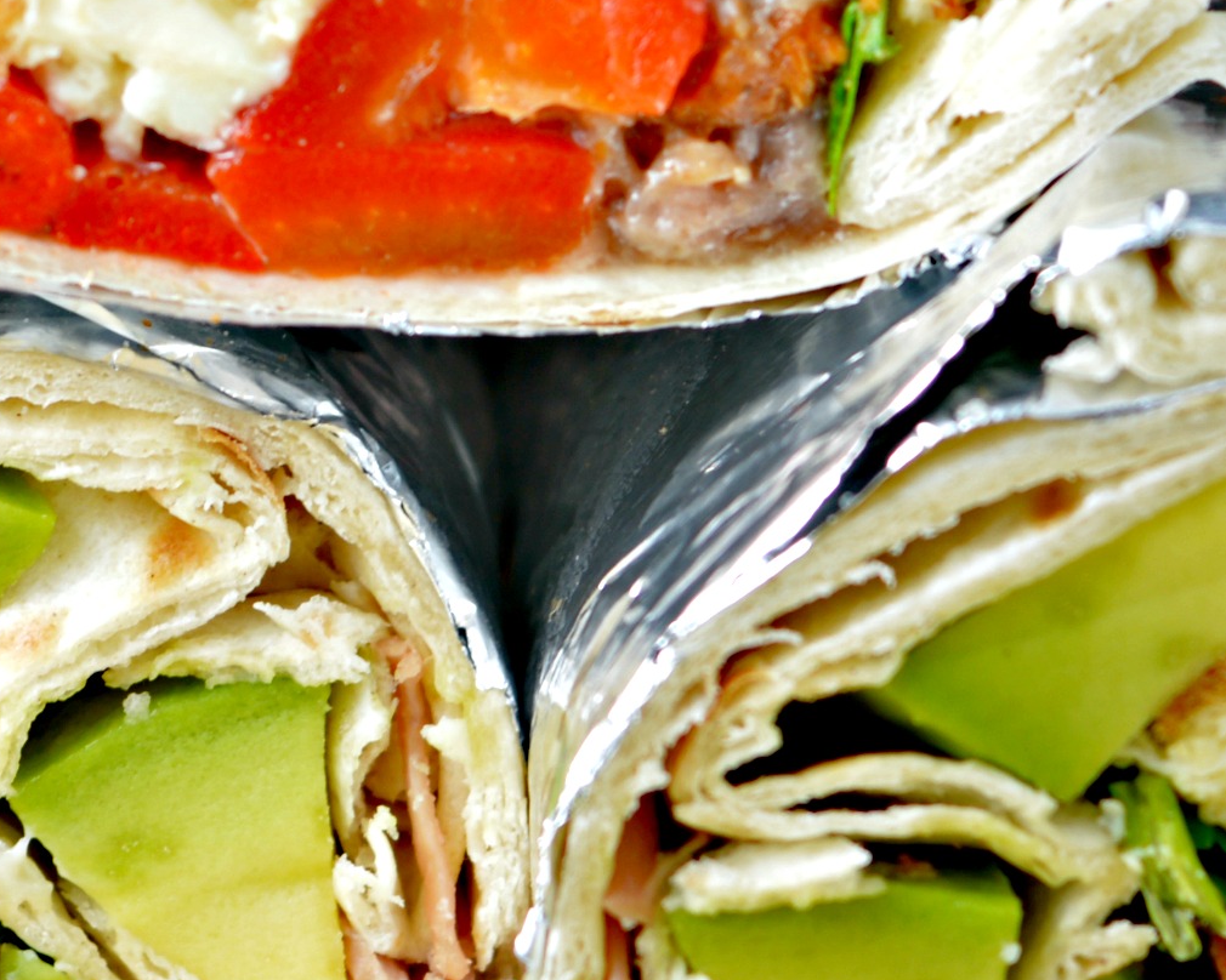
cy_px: 352
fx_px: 9236
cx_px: 445
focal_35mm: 255
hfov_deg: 7.6
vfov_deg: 6.1
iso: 100
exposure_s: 1/30
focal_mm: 55
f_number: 5.6
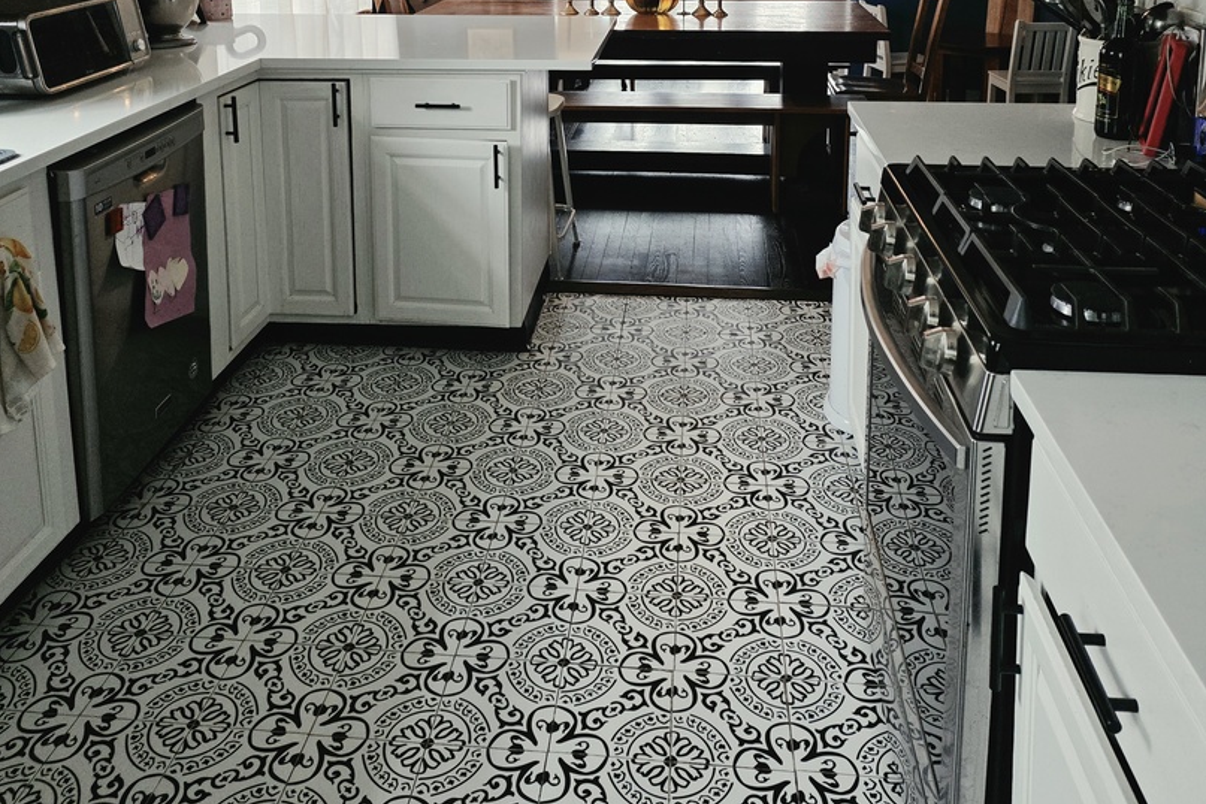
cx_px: 602
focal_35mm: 32
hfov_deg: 58.7
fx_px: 1072
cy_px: 60
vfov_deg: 38.0
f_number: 1.7
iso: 250
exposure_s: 1/120
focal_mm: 6.3
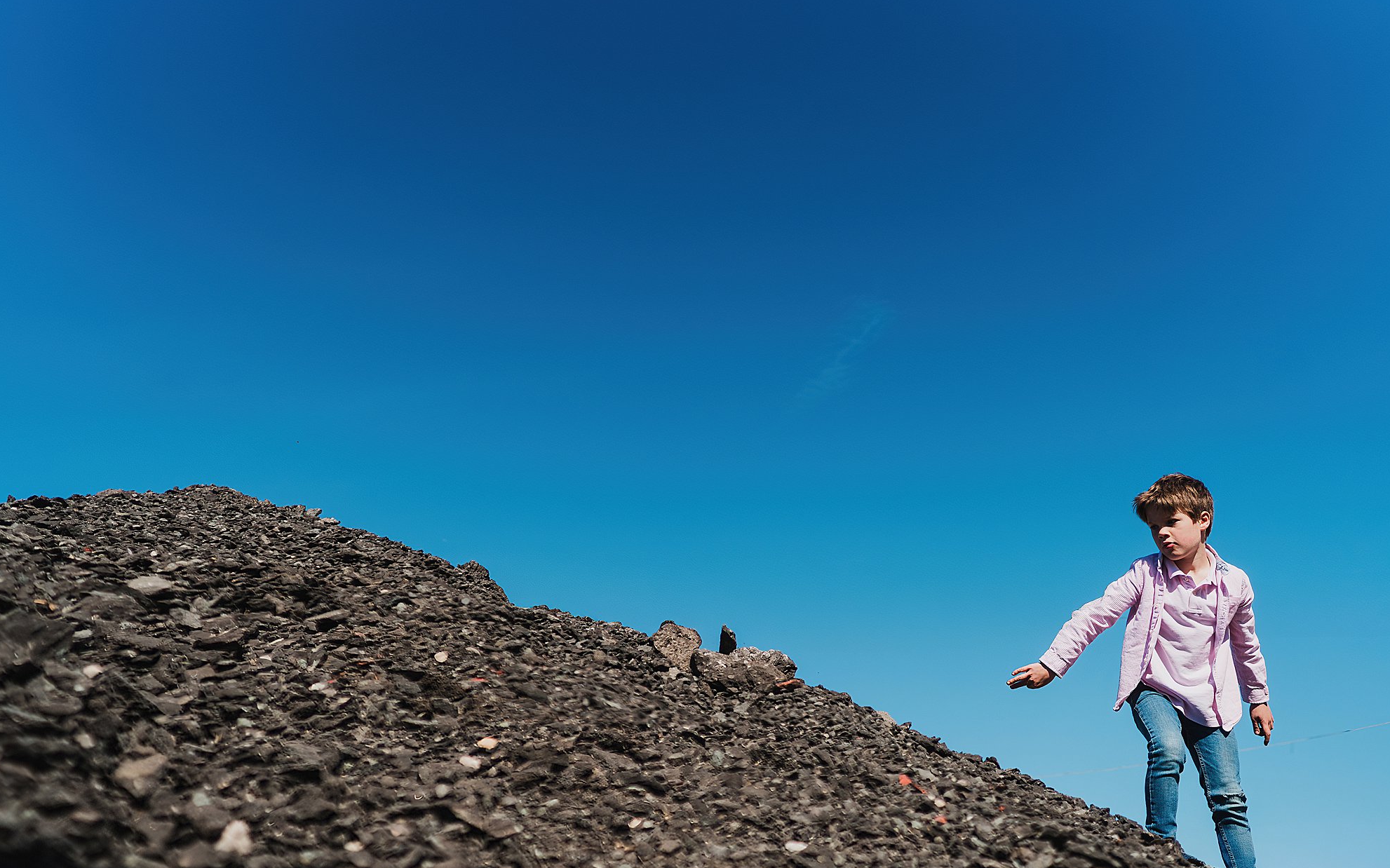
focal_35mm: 36
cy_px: 415
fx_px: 1364
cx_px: 697
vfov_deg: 35.3
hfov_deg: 54.0
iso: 100
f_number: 2
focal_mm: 35
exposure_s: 1/8000
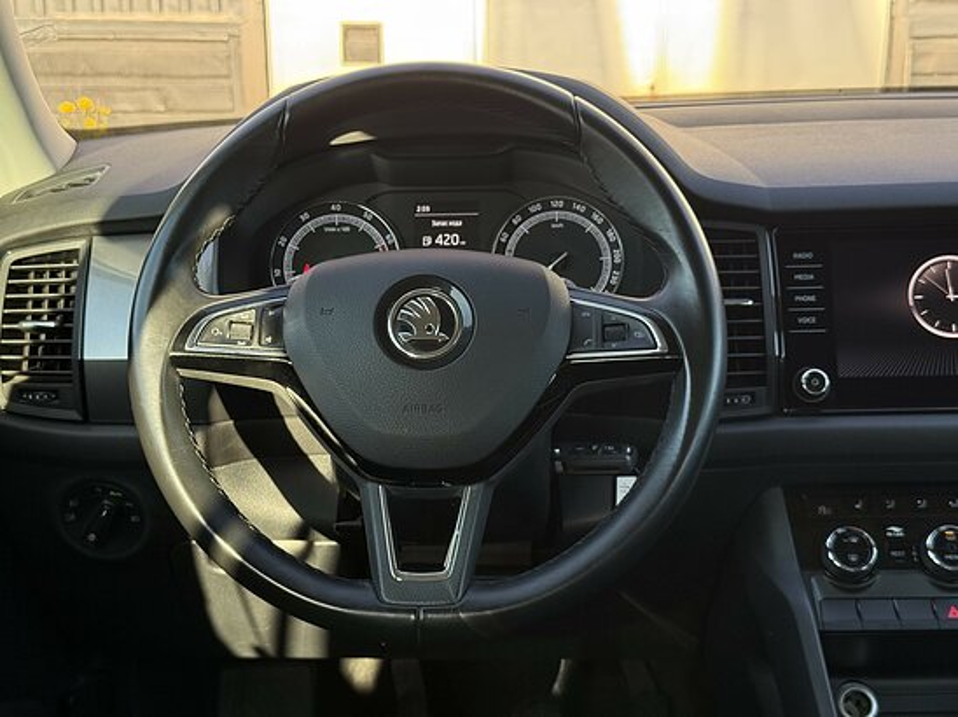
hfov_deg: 39.7
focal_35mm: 48
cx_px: 479
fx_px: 1327
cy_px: 358
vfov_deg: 30.2
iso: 160
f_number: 1.78
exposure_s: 1/242
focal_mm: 6.76
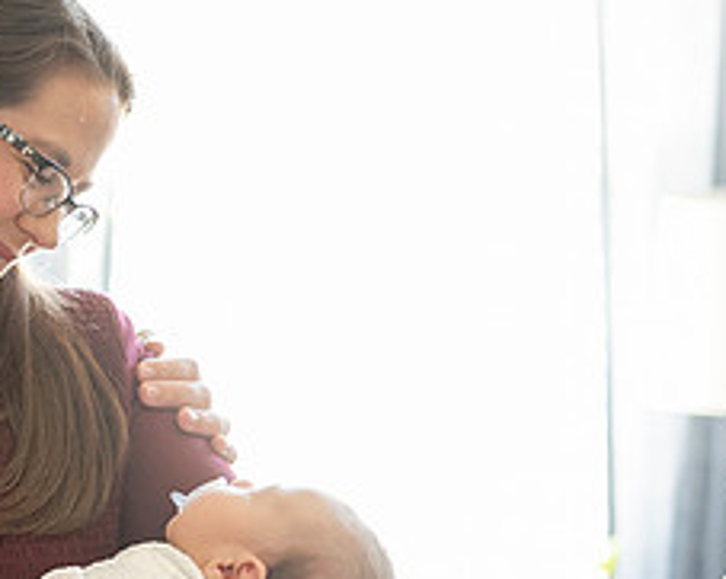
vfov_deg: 12.8
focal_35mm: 120
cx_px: -93
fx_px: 2575
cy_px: 459
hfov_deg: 15.6
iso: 640
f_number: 2
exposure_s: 1/320
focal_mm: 50
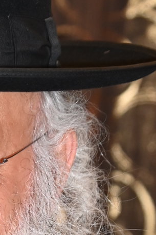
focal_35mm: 436
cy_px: 300
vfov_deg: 4.7
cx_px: -72
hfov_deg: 3.1
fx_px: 2836
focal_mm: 95
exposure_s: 1/200
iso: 2000
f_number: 5.6
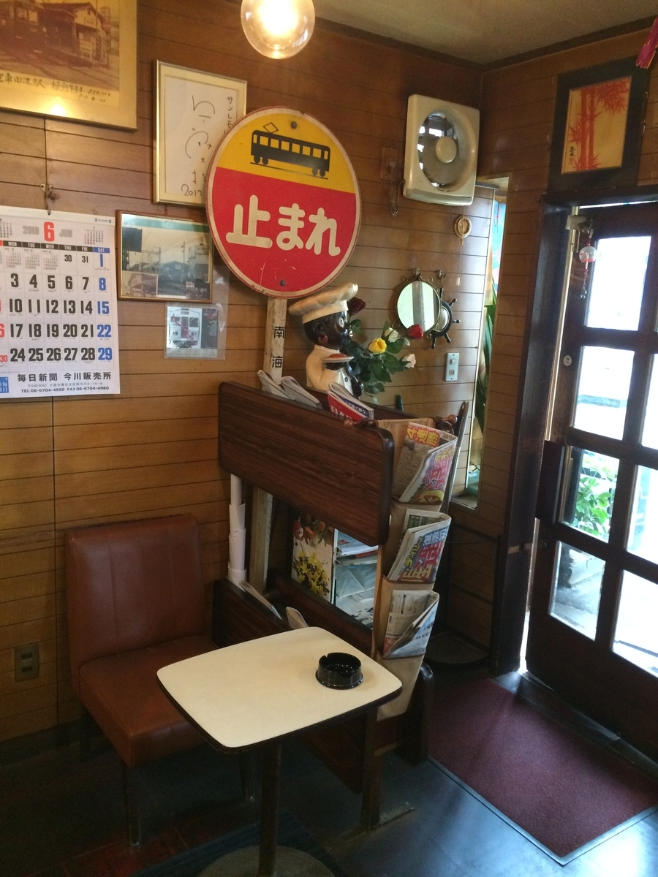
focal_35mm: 29
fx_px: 735
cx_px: 329
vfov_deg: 61.7
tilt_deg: -13.7
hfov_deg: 48.2
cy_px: 438
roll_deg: -0.4
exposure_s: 1/30
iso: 250
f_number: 2.2
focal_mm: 4.15
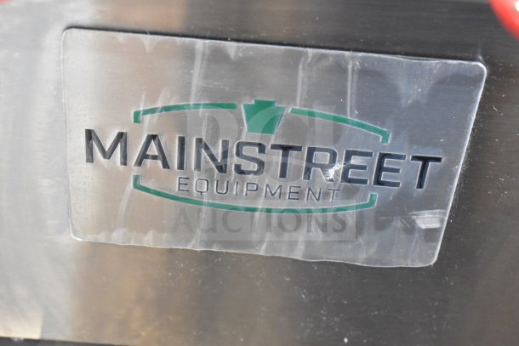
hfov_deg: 29.2
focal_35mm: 69
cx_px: 260
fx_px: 995
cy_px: 173
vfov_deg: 19.7
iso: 5000
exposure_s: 1/80
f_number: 5.3
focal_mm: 46
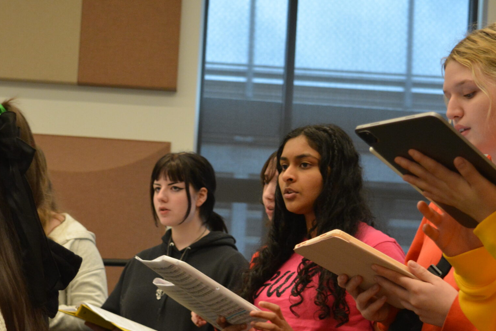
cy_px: 262
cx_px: 253
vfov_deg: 12.0
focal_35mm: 114
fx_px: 1568
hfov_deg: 18.0
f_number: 5
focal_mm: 45
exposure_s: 1/100
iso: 1600
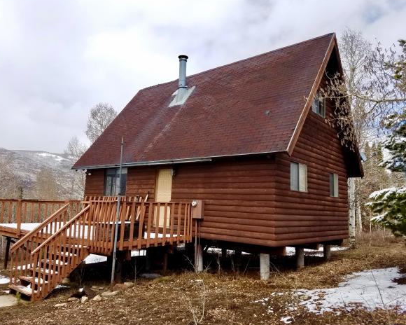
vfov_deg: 51.5
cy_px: 163
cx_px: 193
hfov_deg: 62.2
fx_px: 336
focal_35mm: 28
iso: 50
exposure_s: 1/3120
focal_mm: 4.2
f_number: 1.7
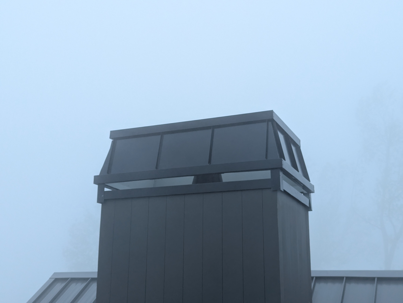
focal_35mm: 48
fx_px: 560
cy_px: 152
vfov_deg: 30.3
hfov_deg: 39.6
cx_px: 202
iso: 64
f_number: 1.85
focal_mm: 6.81
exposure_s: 1/1898
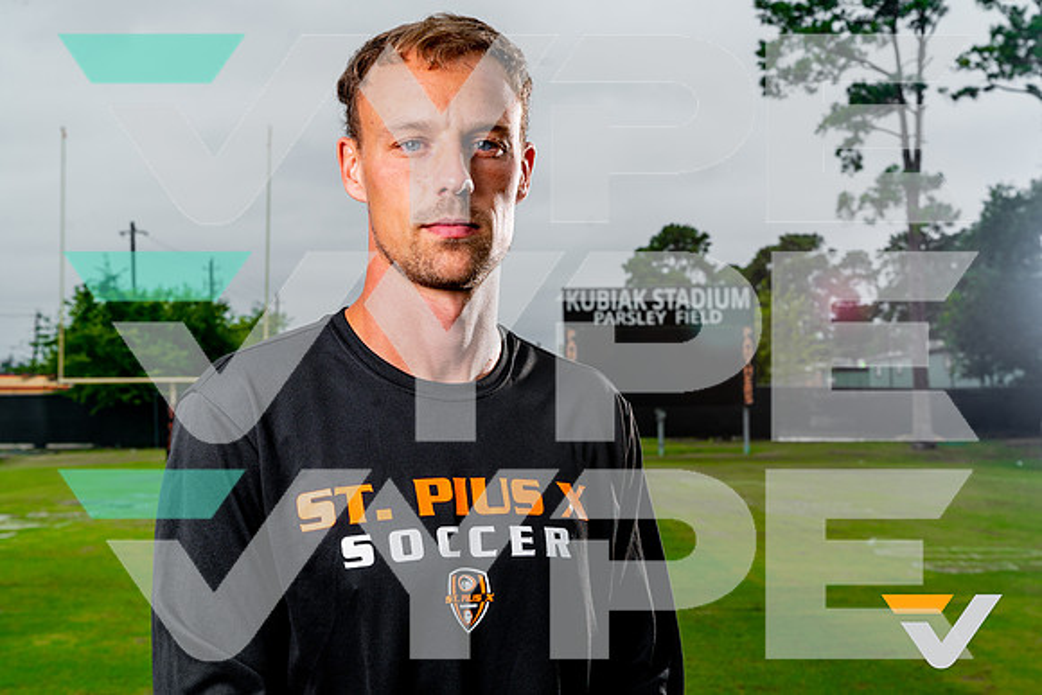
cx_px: 521
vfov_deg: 27.0
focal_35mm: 50
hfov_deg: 39.6
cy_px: 348
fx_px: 1447
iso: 160
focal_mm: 50
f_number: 9.5
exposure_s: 1/125
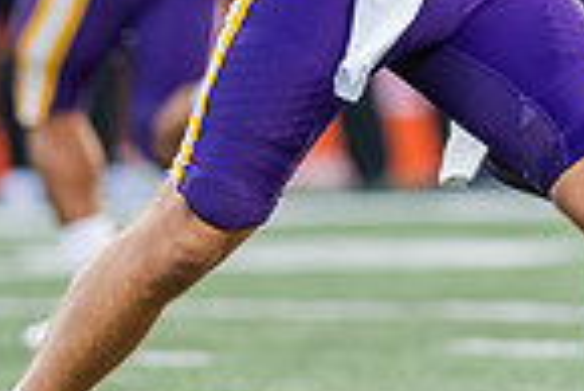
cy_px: -107
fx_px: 19470
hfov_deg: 1.7
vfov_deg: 1.1
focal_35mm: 1199
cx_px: 451
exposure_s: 1/800
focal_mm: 300
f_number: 3.2
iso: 1600
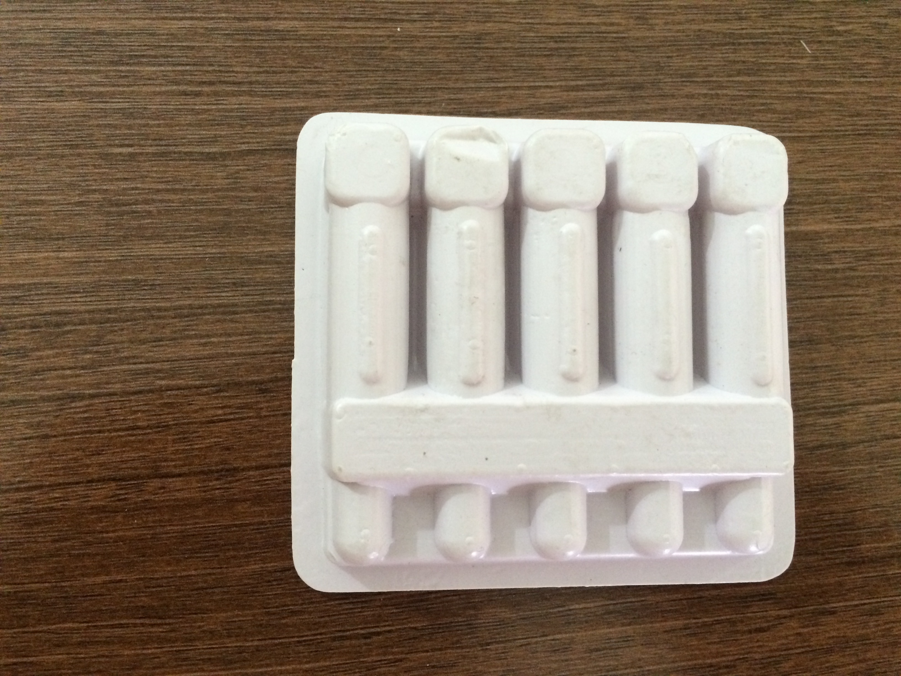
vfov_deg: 48.2
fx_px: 755
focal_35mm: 29
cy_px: 338
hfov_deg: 61.7
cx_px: 450
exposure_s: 1/33
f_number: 2.2
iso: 320
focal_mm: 4.15
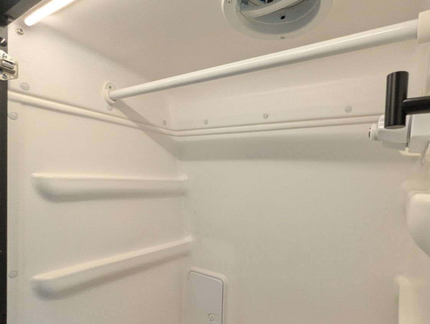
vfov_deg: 65.6
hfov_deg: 81.3
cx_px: 243
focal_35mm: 20
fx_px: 249
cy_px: 191
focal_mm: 2.35
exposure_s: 1/331
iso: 360
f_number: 2.2
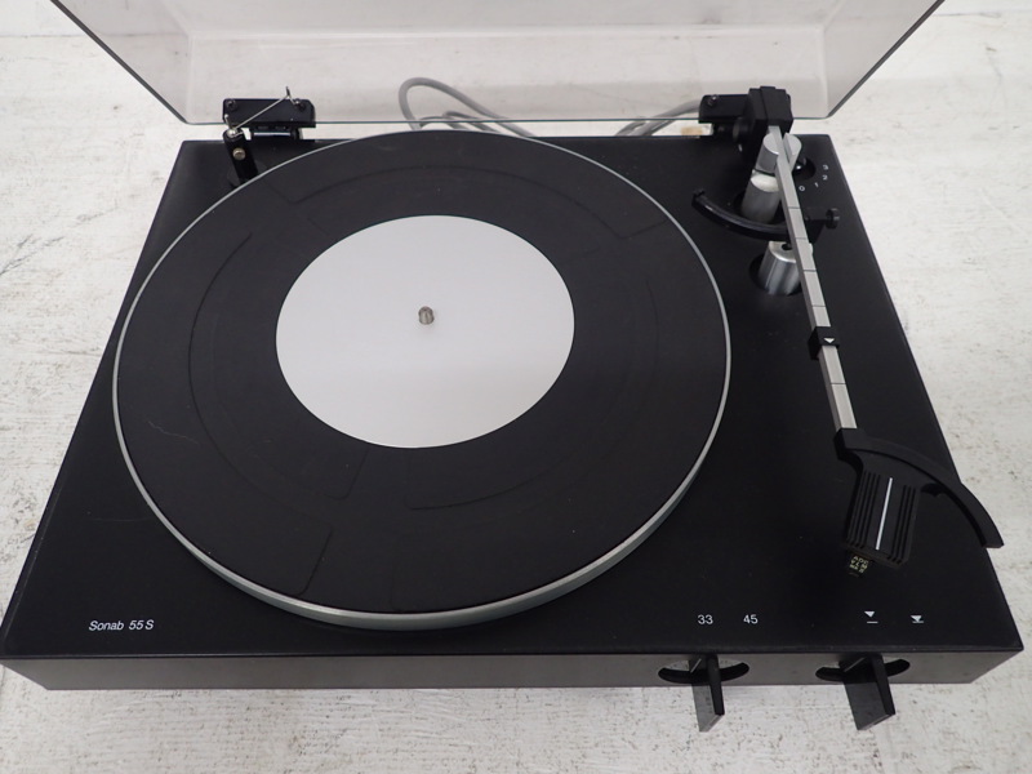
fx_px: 745
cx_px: 516
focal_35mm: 25
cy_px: 387
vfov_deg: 54.9
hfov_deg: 69.4
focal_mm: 4.5
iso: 200
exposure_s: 1/60
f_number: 2
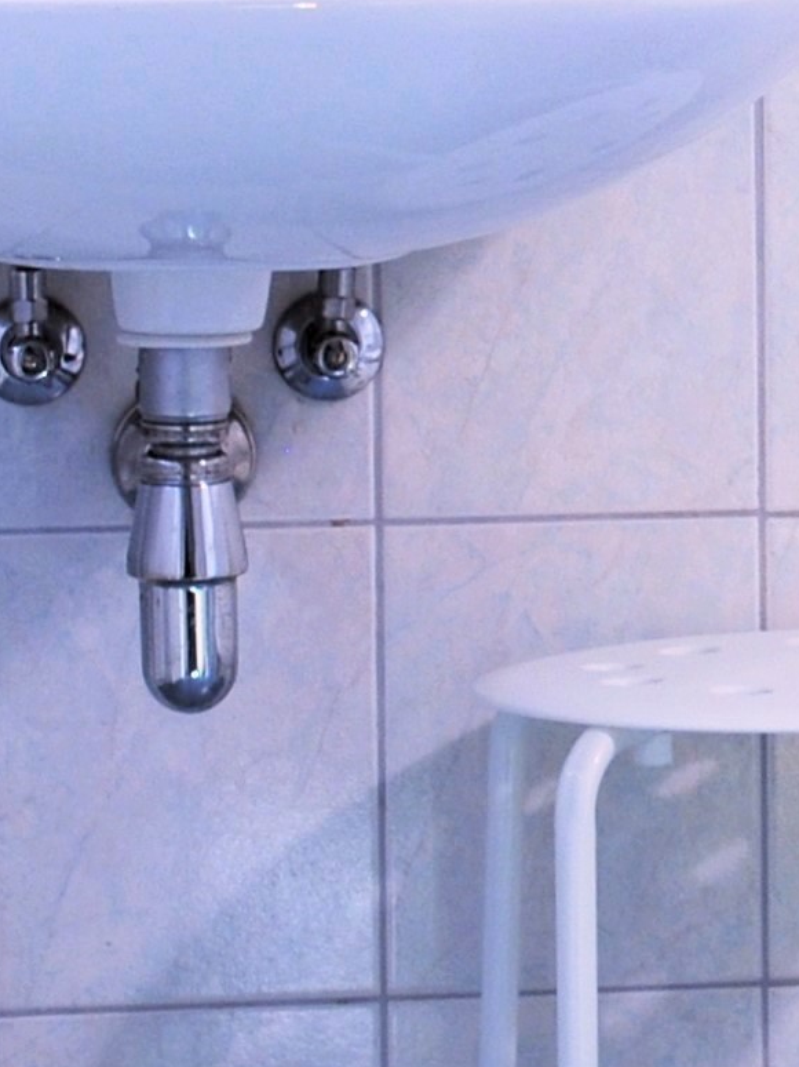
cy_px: 156
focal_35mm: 181
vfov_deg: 10.9
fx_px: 5573
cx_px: 1195
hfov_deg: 8.0
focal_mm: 26
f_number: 5
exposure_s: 1/20
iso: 200
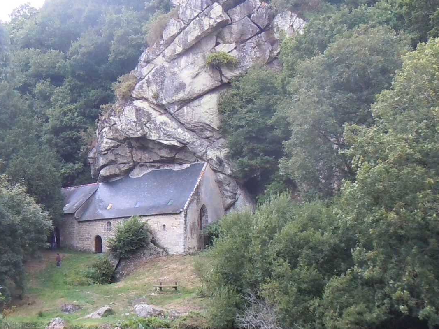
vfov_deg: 20.3
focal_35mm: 72
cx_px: 114
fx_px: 913
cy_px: 248
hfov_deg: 26.7
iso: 200
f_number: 3.5
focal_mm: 5.4
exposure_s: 1/60
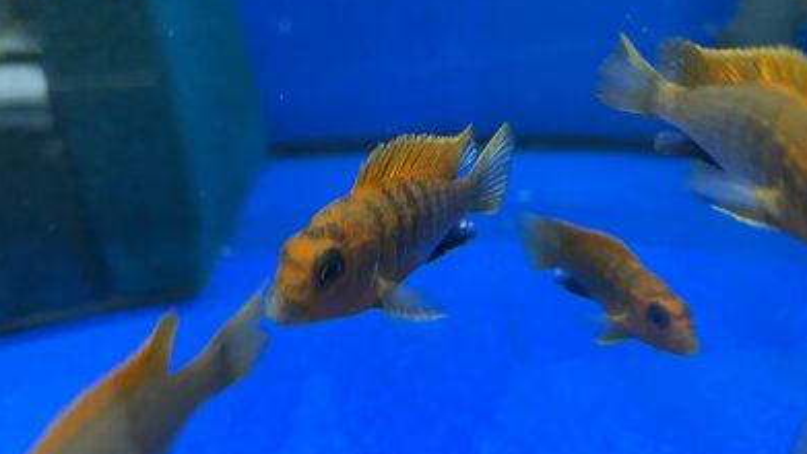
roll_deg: +0.7
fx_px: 621
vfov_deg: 40.2
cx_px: 409
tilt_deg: -32.8
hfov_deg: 66.1
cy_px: 217
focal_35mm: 29
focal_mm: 4.25
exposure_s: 1/33
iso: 400
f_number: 1.8
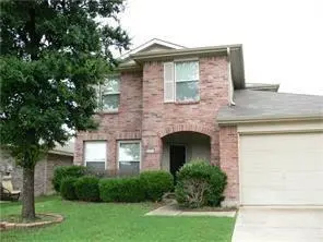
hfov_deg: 52.6
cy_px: 121
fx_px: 327
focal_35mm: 35
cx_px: 162
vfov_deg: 40.7
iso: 400
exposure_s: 1/1000
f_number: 2.8
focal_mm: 7.5
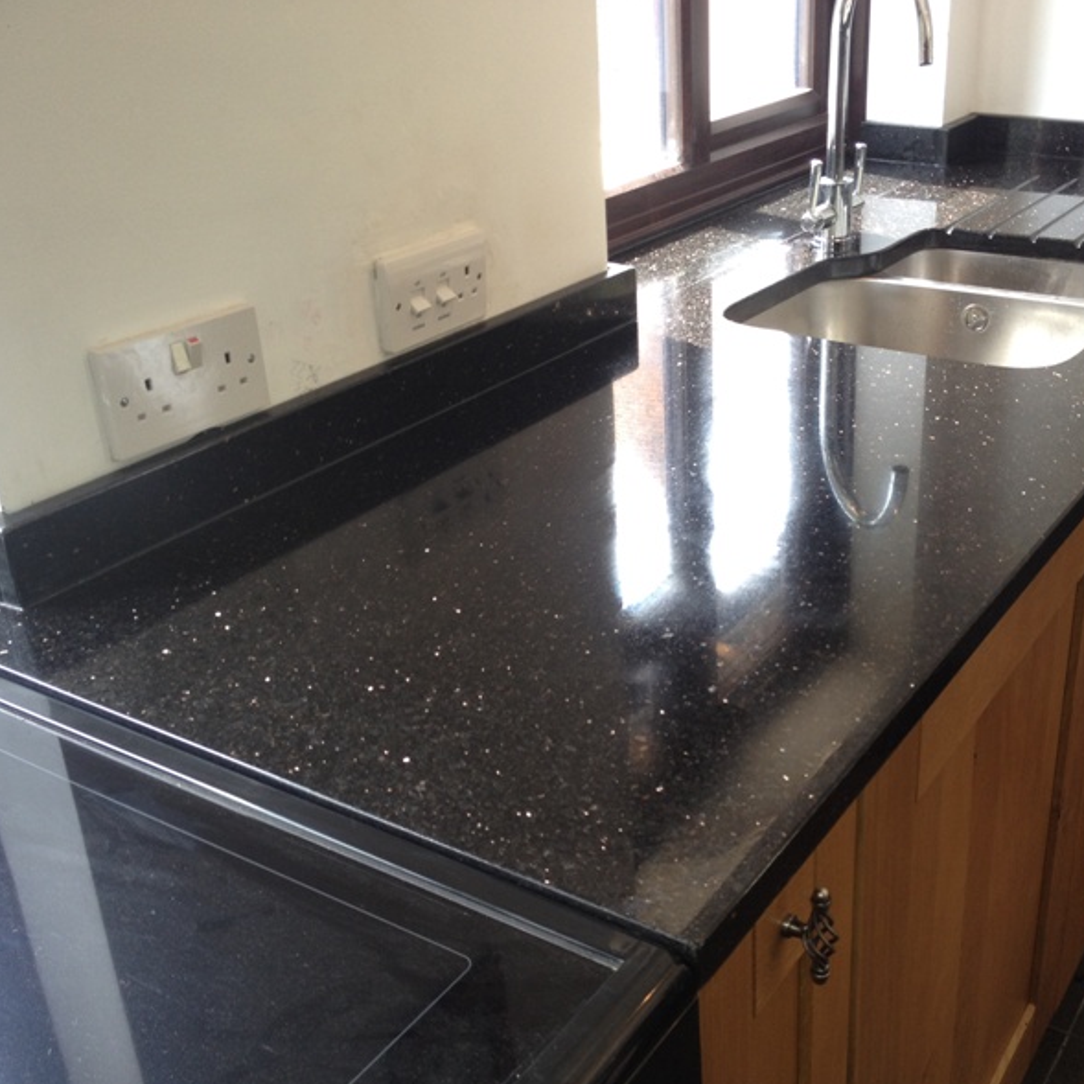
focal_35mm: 42
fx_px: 1488
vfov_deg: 40.0
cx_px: 699
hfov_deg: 39.7
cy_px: 545
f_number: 2.4
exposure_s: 1/30
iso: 80
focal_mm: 4.28
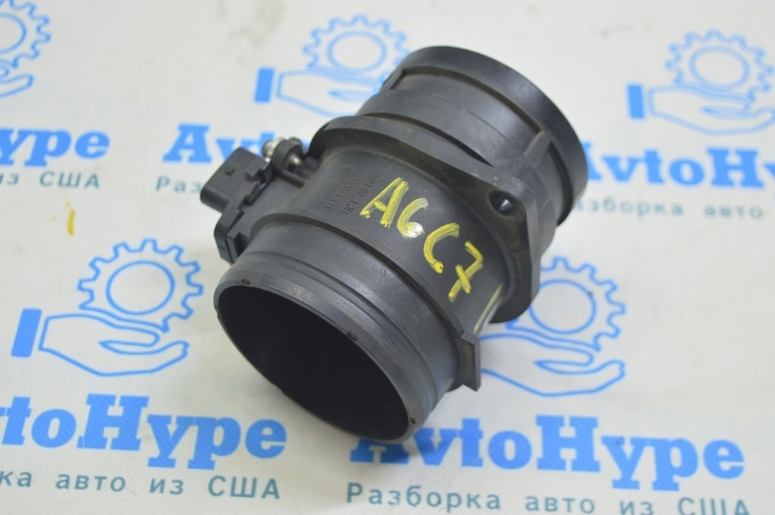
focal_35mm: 60
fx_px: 1291
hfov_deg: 33.4
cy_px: 258
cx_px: 388
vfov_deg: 22.6
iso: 400
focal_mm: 40
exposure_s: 1/20
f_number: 5.6
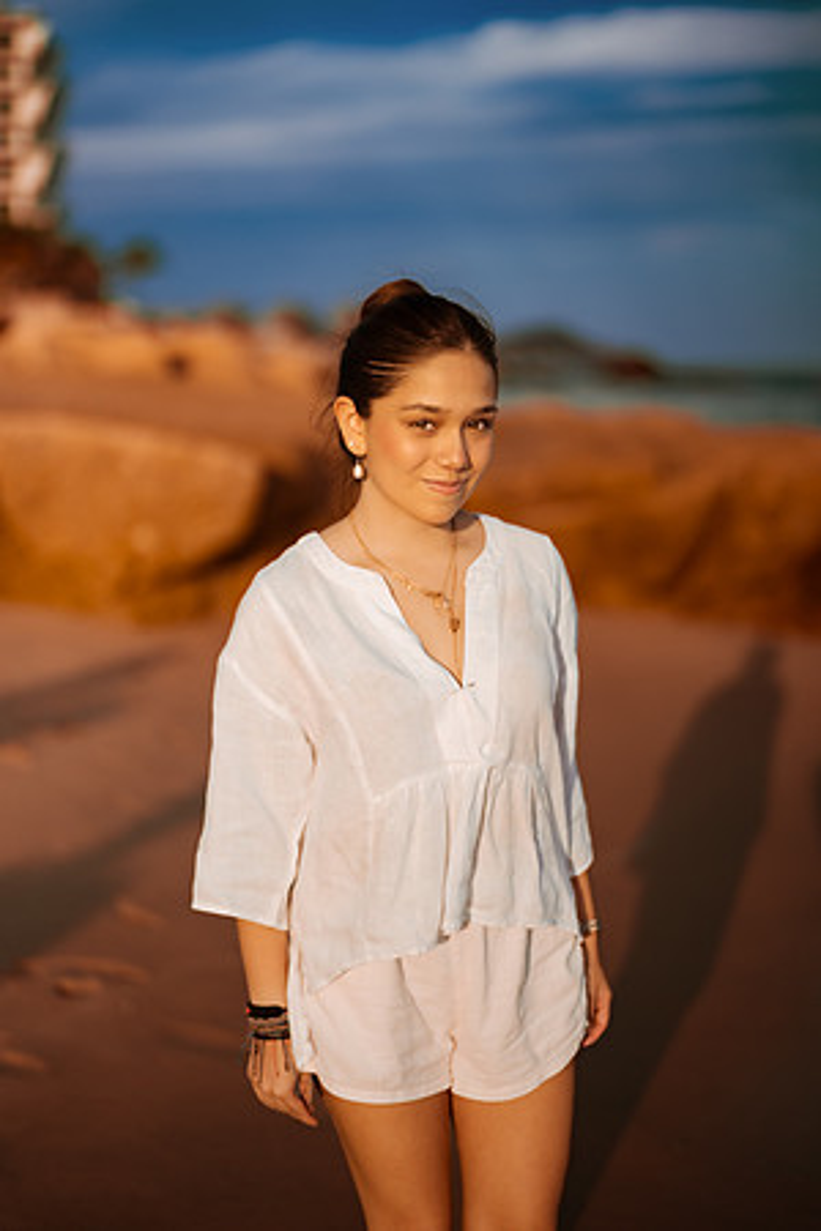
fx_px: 1984
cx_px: 410
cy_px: 616
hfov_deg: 23.4
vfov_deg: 34.5
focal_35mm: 58
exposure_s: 1/8000
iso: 200
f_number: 1.4
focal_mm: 58
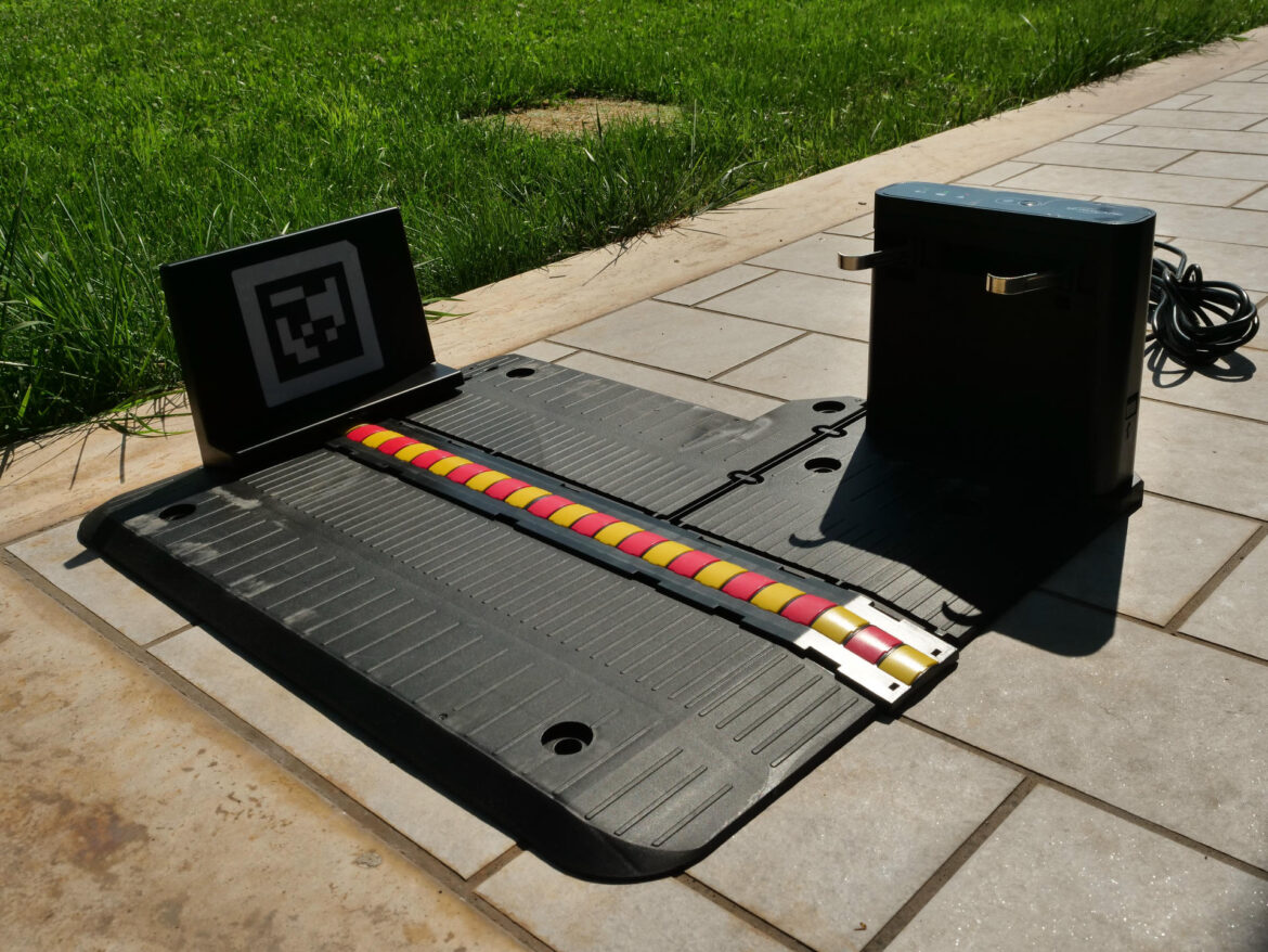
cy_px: 476
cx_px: 634
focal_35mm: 34
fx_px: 1246
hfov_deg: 53.9
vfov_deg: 41.8
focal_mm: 17
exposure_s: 1/1600
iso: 400
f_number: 10
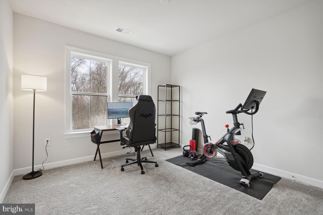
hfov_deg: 96.7
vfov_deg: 73.7
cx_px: 162
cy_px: 108
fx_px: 144
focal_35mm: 16
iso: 800
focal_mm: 16
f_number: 8
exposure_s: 1/500
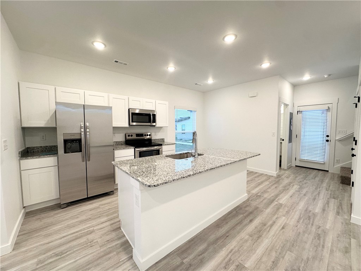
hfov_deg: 102.1
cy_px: 136
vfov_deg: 85.7
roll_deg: +0.2
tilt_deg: -3.3
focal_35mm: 14
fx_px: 146
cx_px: 180
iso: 125
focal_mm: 2.22
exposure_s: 1/120
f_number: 2.2
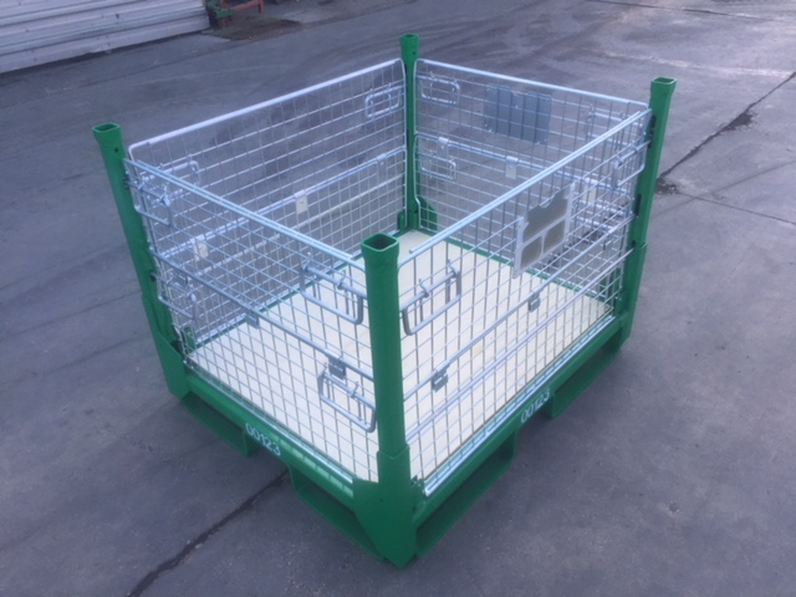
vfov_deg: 48.2
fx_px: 667
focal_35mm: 29
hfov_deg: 61.7
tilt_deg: -31.0
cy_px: 298
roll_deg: +3.6
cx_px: 398
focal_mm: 4.15
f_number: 2.2
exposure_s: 1/253
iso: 32
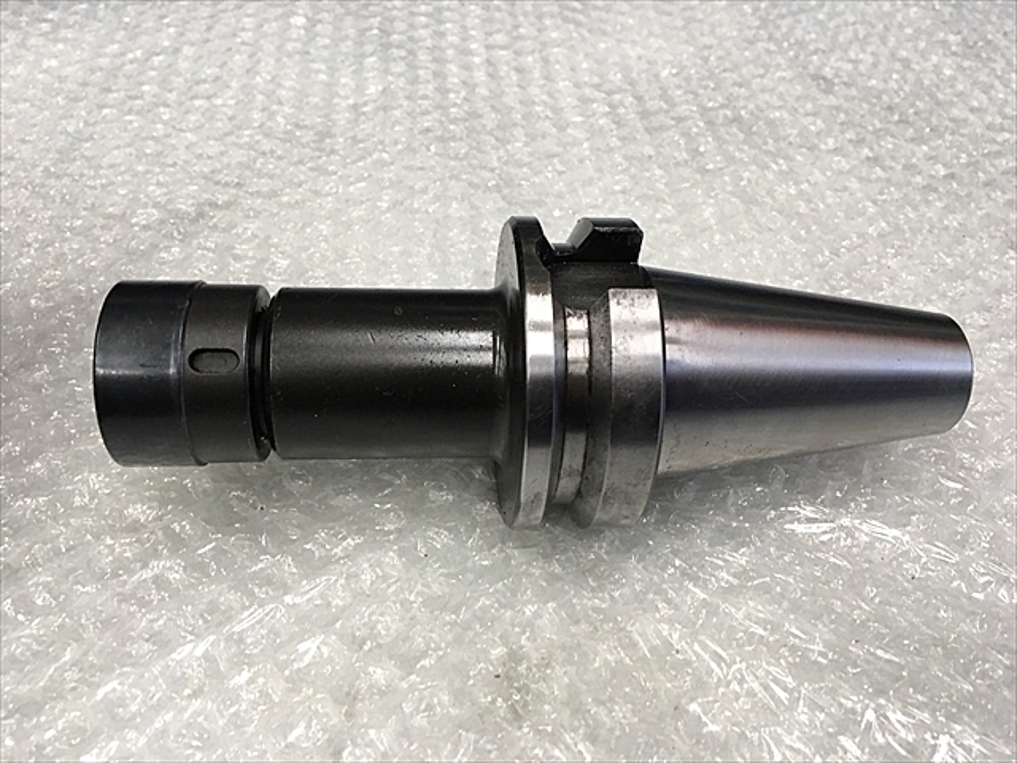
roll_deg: +0.2
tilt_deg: -44.3
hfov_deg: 61.7
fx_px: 852
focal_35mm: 29
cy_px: 382
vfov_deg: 48.2
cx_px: 508
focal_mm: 4.15
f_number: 2.2
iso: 80
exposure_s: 1/30
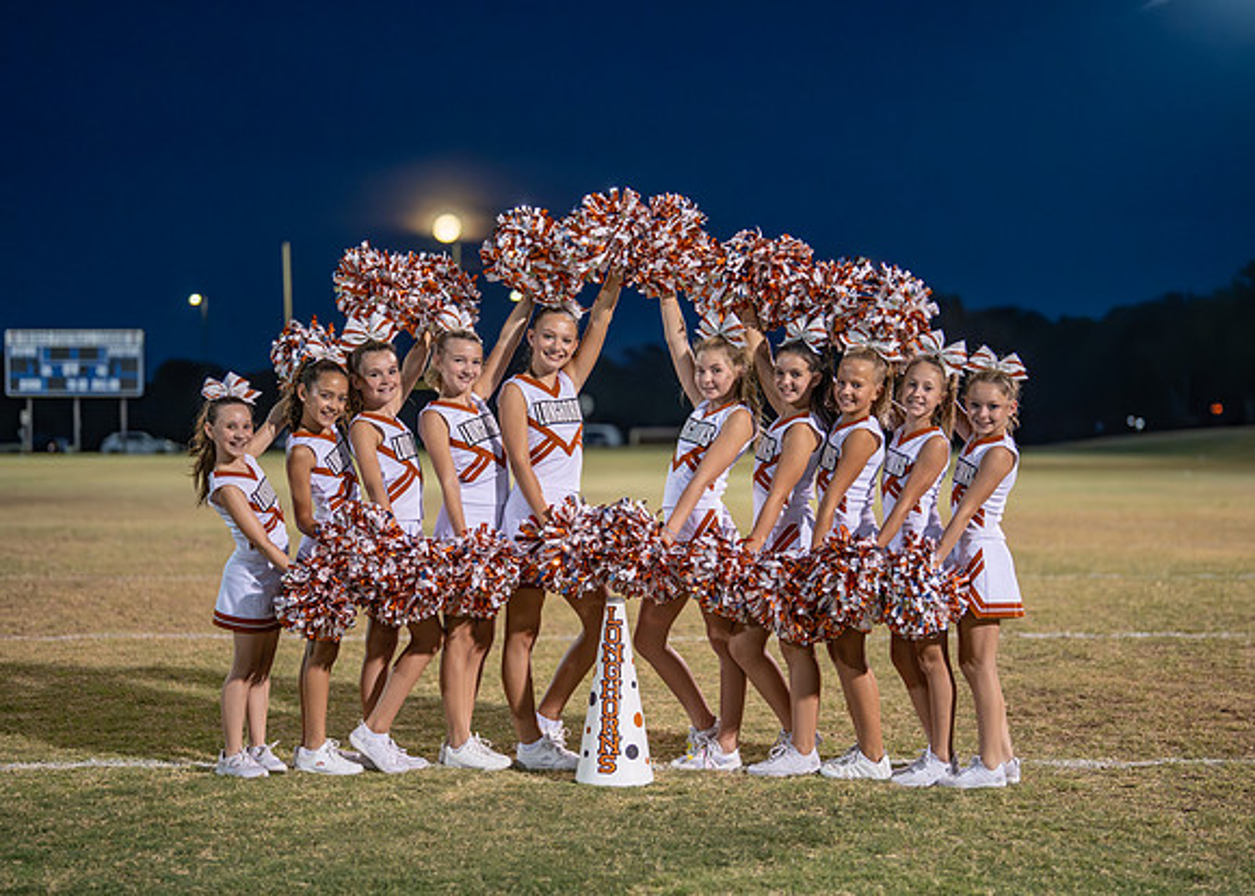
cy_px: 481
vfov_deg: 22.9
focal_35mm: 62
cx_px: 674
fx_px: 2213
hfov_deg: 31.6
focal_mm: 50
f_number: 1.2
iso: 2000
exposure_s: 1/1000
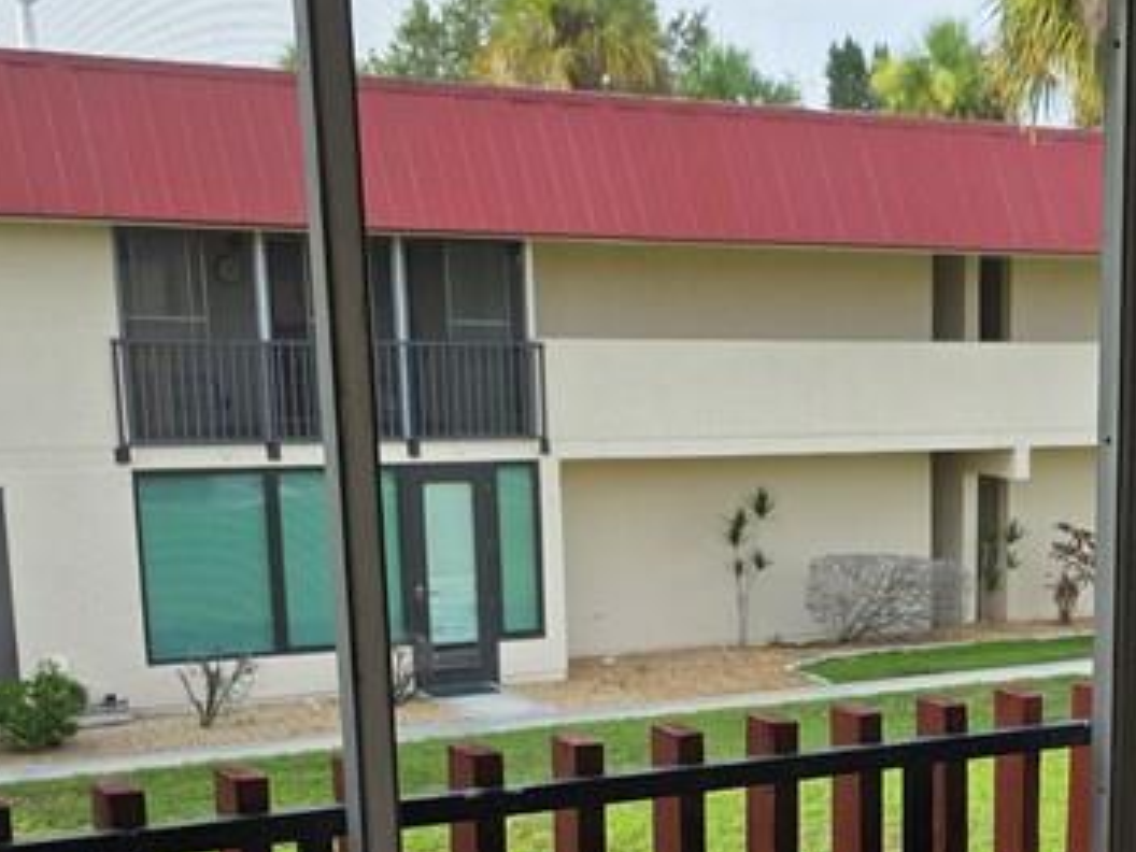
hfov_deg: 27.7
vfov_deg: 21.4
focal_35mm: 67
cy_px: 797
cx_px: 1059
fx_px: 2199
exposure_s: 1/359
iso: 25
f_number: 1.7
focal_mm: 6.3
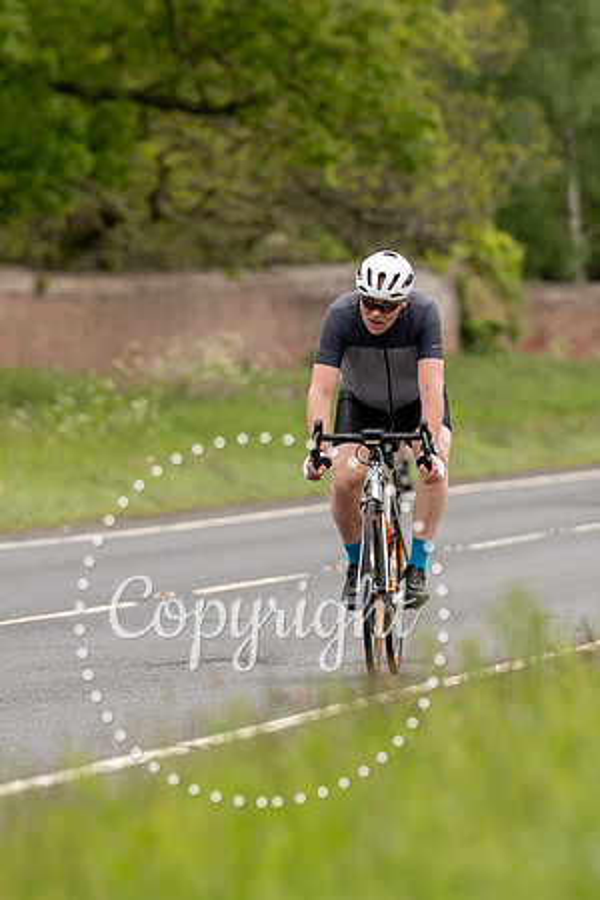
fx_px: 11827
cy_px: 353
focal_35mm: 473
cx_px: 376
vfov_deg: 4.4
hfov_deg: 2.9
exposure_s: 1/1000
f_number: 3.5
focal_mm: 200
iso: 160
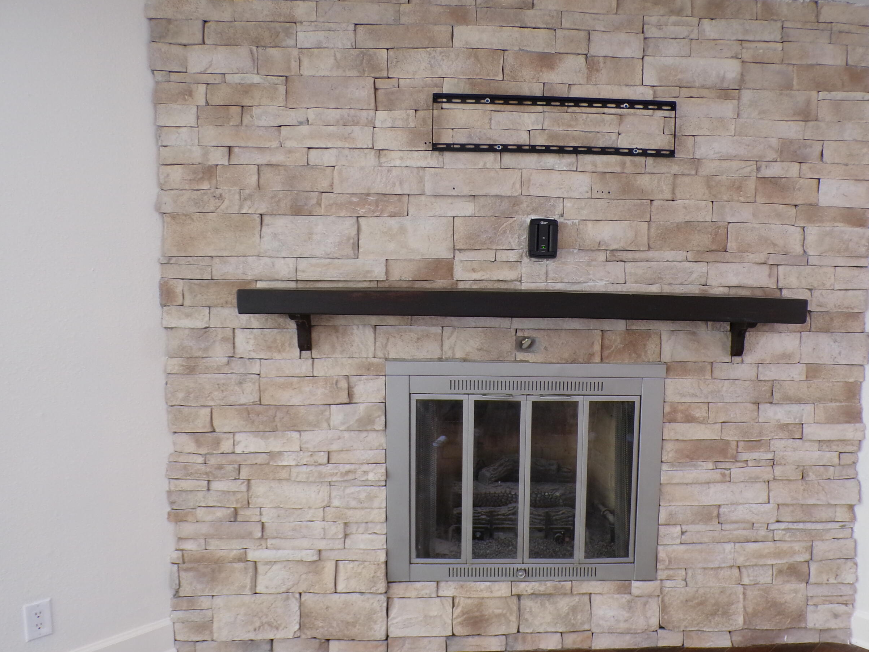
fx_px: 753
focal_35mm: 30
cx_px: 519
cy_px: 337
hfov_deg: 59.5
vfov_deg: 46.8
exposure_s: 1/18
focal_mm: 4.3
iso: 200
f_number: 3
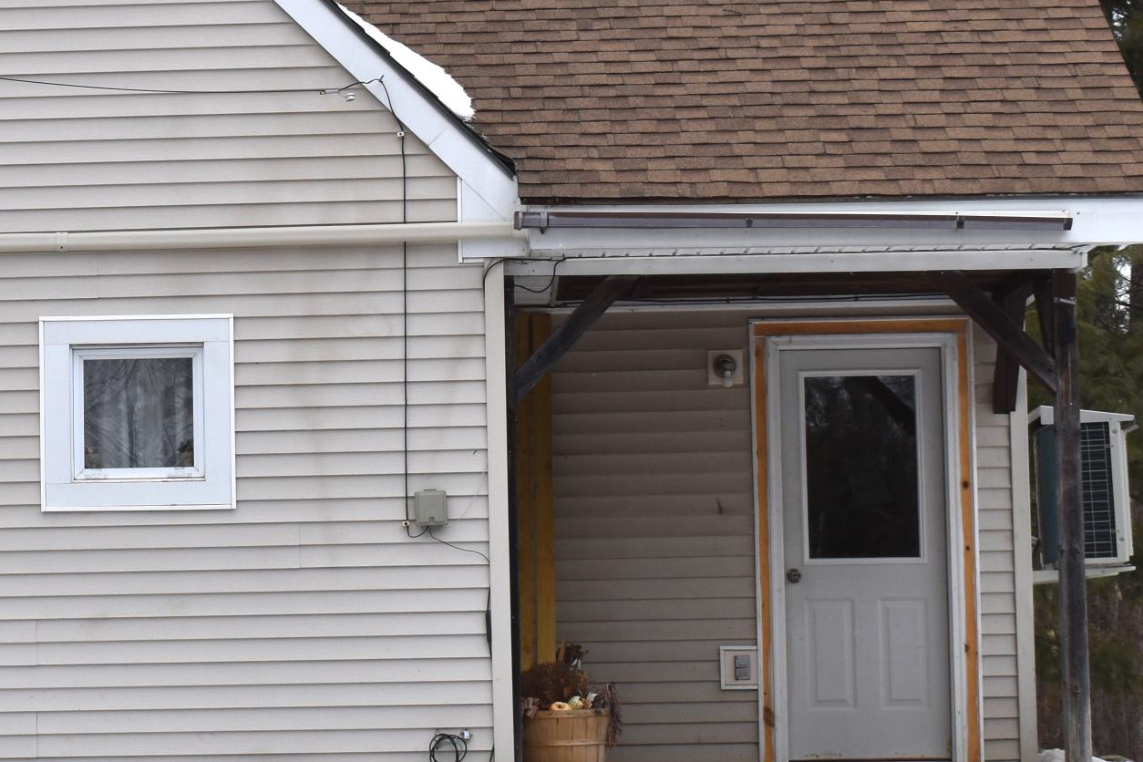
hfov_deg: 16.6
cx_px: 163
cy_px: 355
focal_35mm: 122
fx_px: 3873
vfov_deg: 11.2
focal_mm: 34
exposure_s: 1/400
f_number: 10
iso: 200
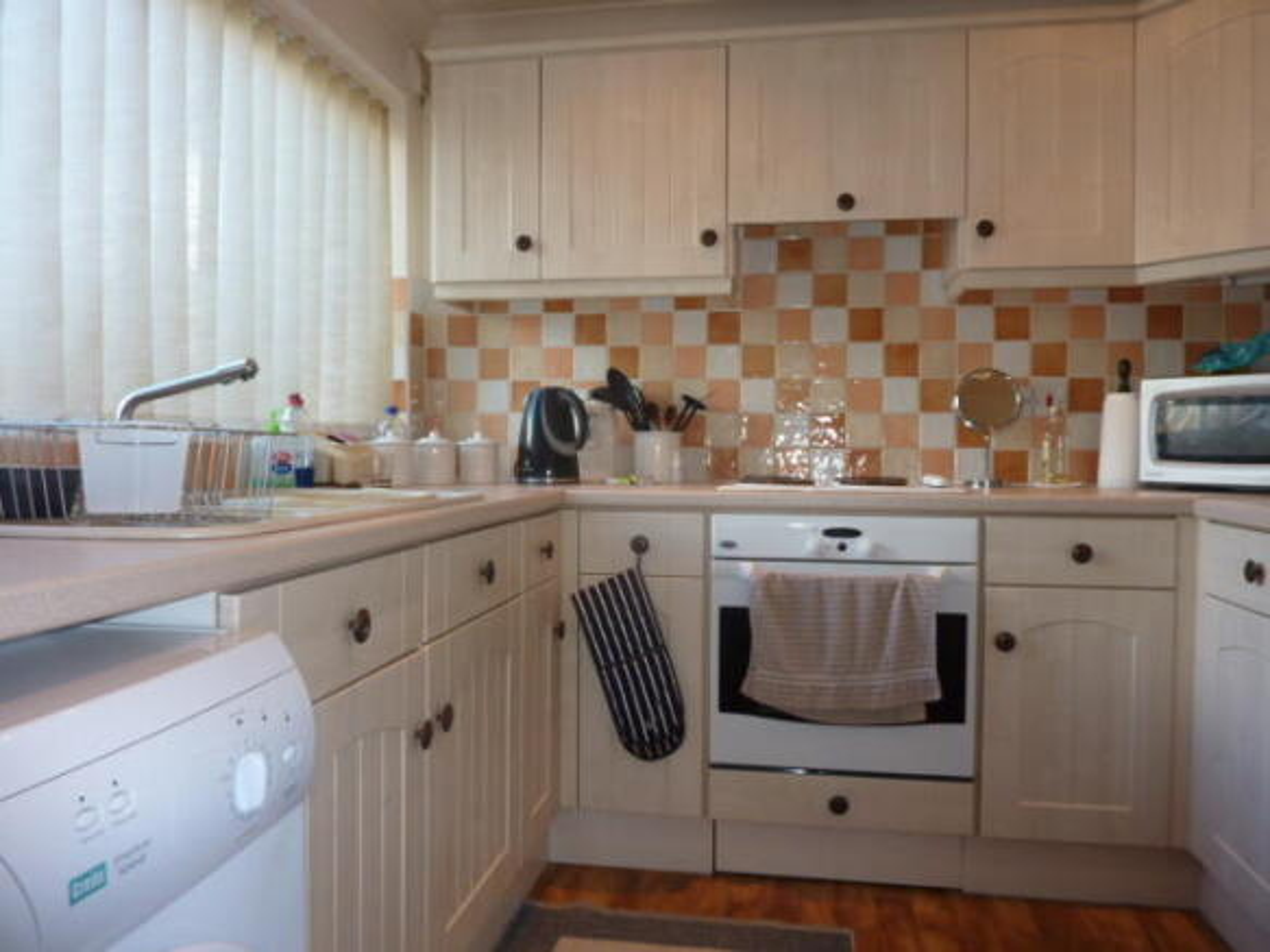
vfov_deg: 54.9
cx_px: 635
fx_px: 917
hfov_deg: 69.4
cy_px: 476
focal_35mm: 25
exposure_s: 1/30
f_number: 3.3
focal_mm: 4.1
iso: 100
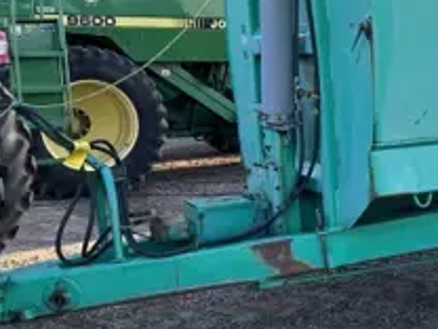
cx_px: 619
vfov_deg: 18.4
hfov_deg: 21.3
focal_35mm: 80
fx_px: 1012
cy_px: 150
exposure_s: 1/533
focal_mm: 5.7
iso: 50
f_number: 1.5
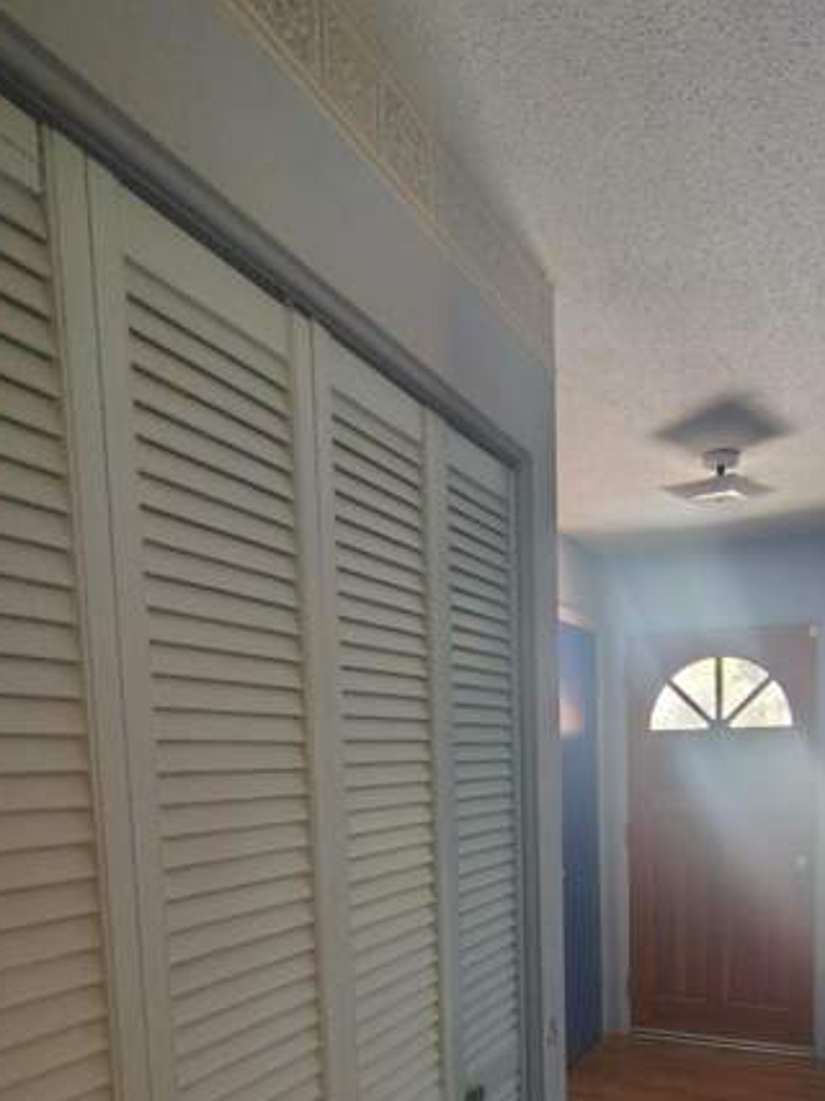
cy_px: 823
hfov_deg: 55.0
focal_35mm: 24
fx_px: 763
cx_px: 583
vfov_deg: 67.2
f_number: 2.2
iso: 1456
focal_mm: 2.13
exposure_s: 1/24
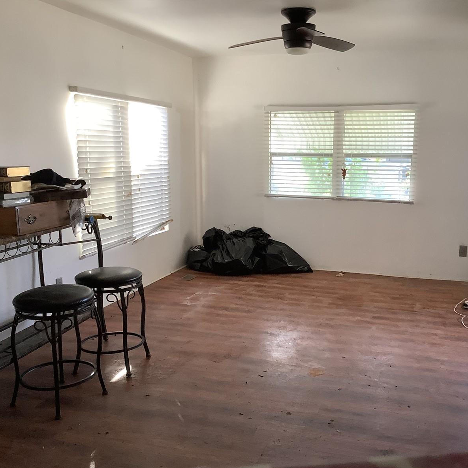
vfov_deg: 44.9
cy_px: 236
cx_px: 262
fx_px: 566
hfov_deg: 44.8
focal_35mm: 37
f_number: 2.4
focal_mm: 3.3
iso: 100
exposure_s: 1/50
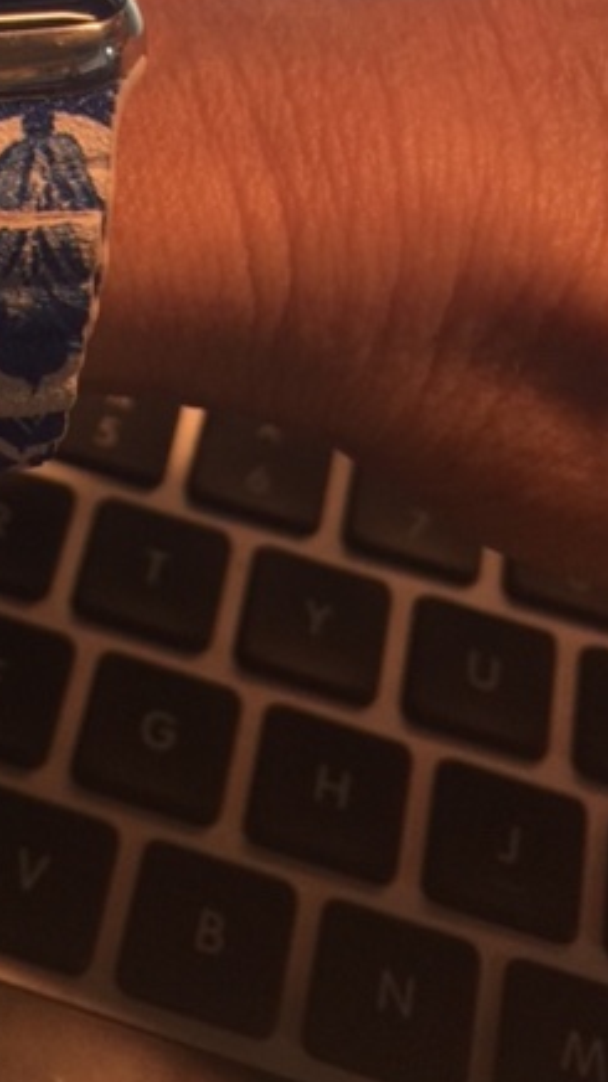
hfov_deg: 19.9
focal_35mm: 58
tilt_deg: -49.4
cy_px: 189
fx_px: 1664
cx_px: -47
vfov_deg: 34.7
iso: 32
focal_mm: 4.15
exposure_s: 1/40
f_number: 2.2
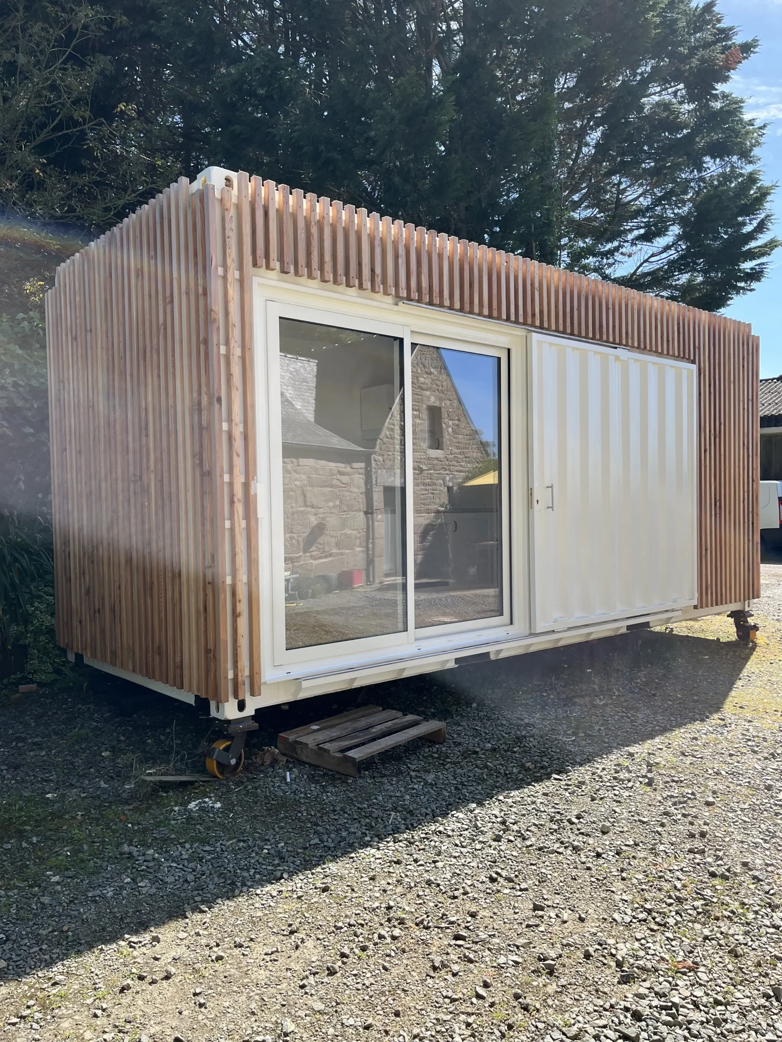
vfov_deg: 67.3
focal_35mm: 26
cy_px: 521
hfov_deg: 53.1
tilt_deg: -3.6
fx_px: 783
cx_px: 391
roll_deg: +0.5
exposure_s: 1/1372
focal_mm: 5.1
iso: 50
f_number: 1.6
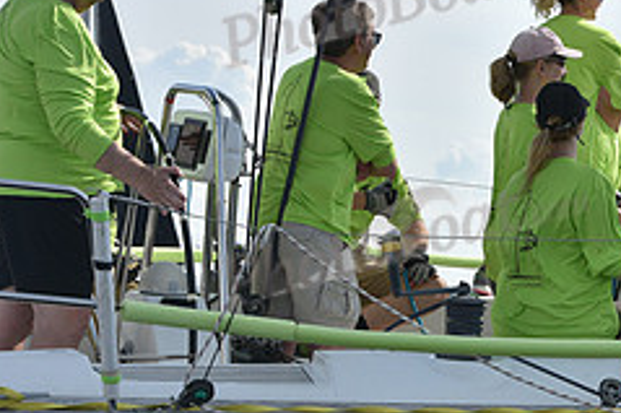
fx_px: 2930
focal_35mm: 170
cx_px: 725
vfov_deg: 8.0
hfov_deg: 11.9
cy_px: 339
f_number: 8
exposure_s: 1/1250
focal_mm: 70
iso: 320
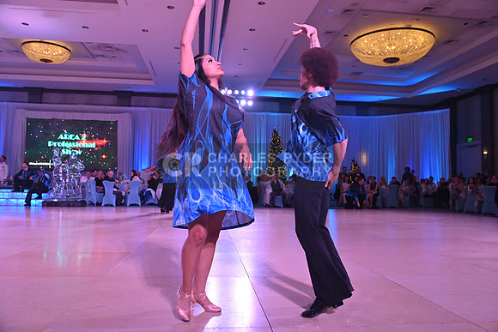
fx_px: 387
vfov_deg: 46.4
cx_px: 249
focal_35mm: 28
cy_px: 166
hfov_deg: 65.5
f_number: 5
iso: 2800
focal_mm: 28
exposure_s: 1/400
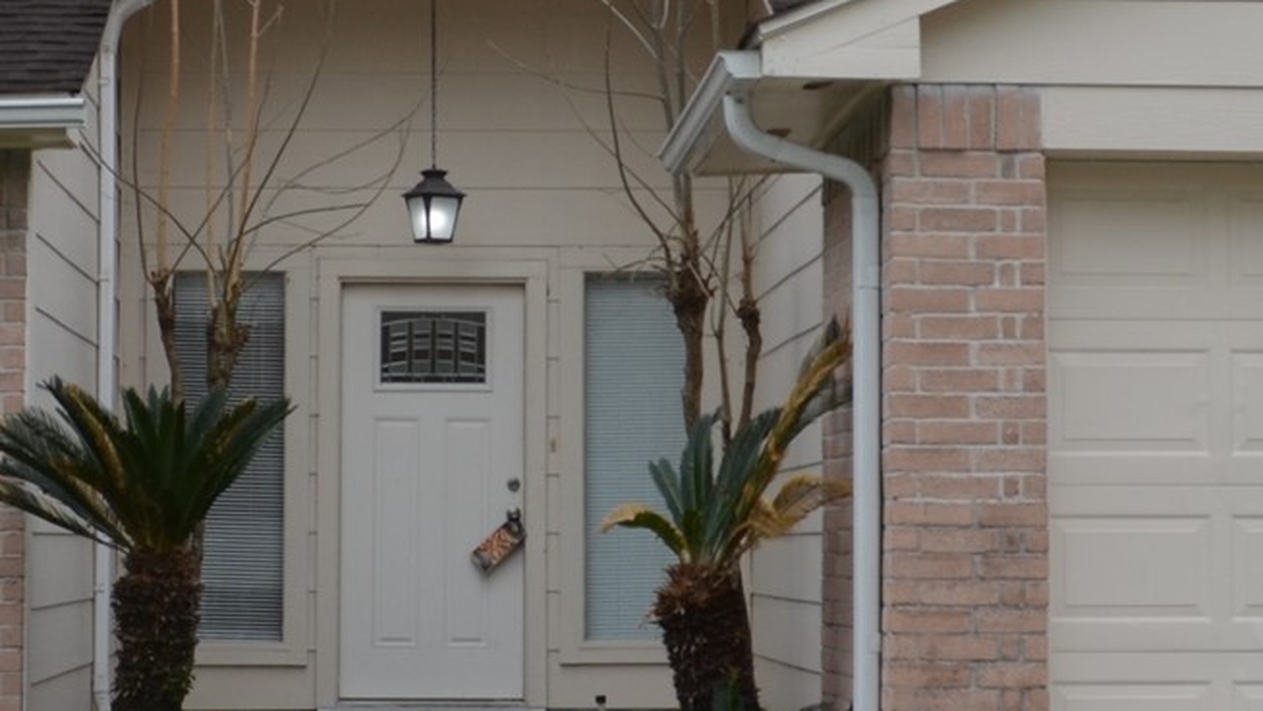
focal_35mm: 94
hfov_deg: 22.7
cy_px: 324
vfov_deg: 12.9
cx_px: 513
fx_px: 3148
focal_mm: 18
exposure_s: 1/160
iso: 200
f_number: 6.3
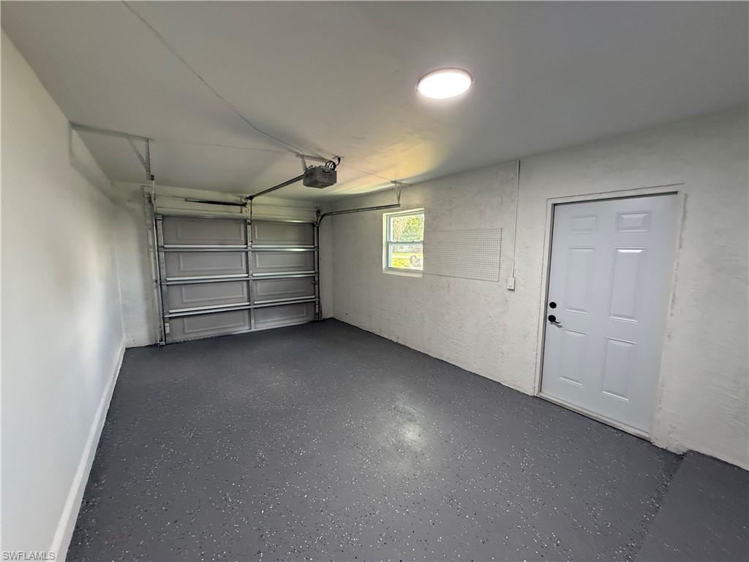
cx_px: 374
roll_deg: -0.6
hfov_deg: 102.1
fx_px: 303
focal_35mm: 14
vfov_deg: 85.7
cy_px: 281
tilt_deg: -6.3
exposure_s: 1/120
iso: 500
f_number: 2.2
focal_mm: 2.22
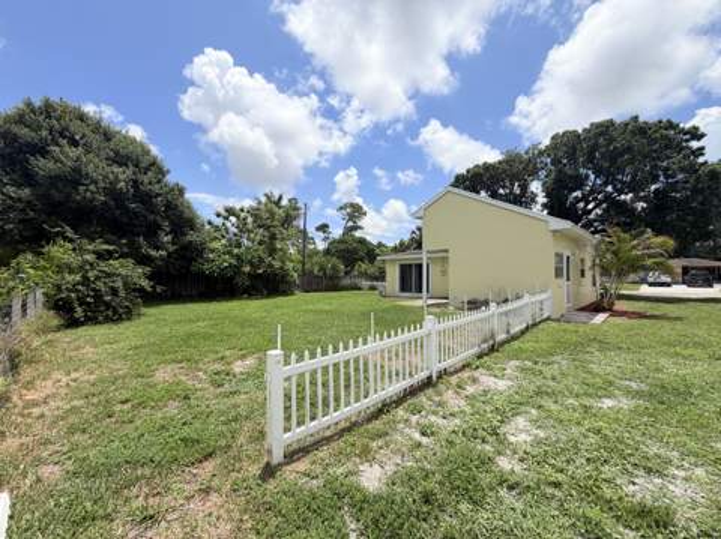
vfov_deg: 85.6
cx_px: 360
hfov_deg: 102.1
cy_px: 270
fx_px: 291
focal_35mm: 14
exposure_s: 1/1125
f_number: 2.2
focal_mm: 2.22
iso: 20
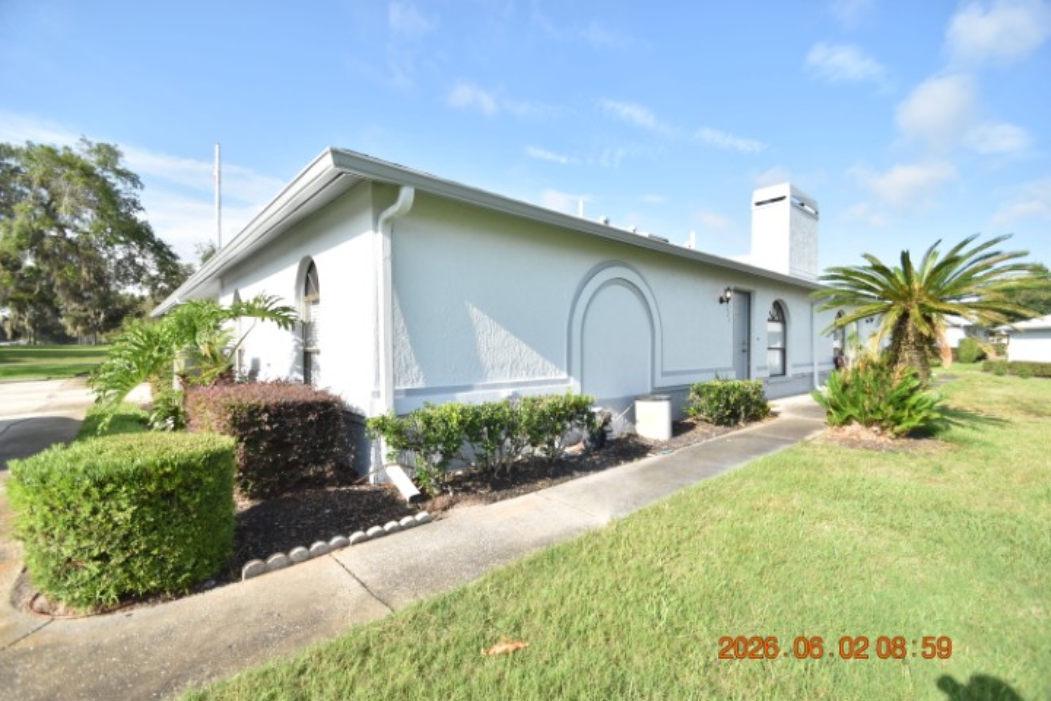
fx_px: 438
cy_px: 350
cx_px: 526
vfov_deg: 77.3
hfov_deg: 100.4
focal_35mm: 15
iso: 800
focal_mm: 10
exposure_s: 1/4000
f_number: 3.5
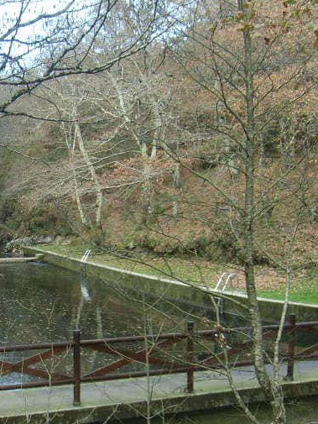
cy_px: 302
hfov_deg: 20.0
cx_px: -11
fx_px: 869
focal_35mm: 71
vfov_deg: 27.1
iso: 50
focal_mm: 5.8
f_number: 2.8
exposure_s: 1/45
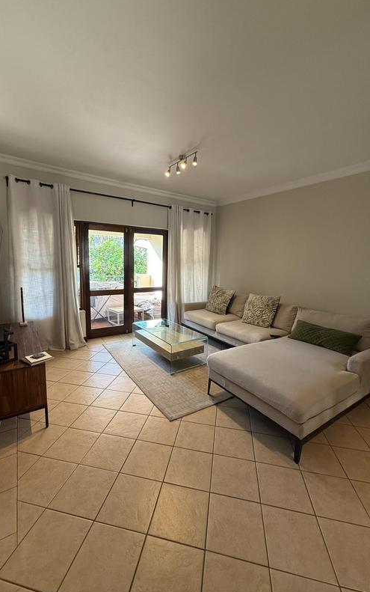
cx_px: 182
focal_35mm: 15
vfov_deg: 101.4
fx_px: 242
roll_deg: -2.1
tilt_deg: -7.5
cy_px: 296
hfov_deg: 74.8
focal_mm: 2.22
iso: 160
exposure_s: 1/100
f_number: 2.2
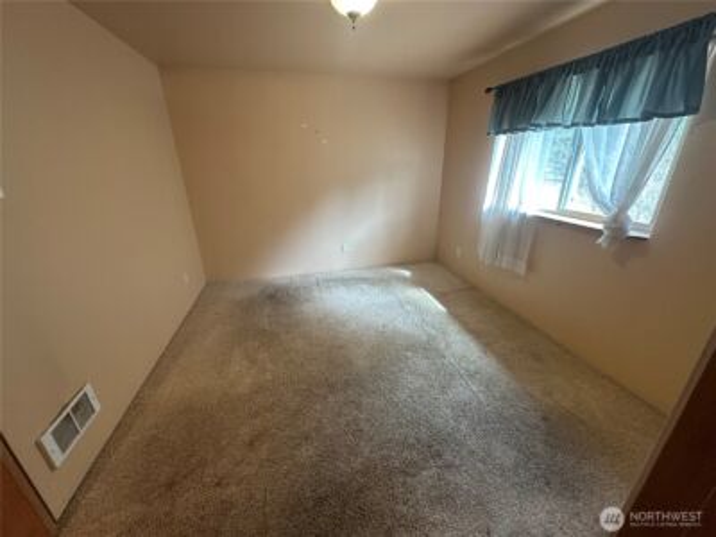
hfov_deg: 102.1
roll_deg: +1.2
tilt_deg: -20.4
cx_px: 358
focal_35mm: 14
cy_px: 268
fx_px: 290
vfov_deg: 85.7
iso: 250
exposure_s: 1/60
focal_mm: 2.22
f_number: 2.2
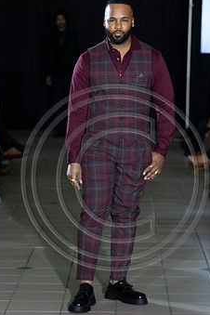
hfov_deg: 8.5
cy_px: 177
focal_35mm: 162
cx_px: 115
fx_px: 1417
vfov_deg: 12.7
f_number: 5
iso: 1250
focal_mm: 122
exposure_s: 1/160
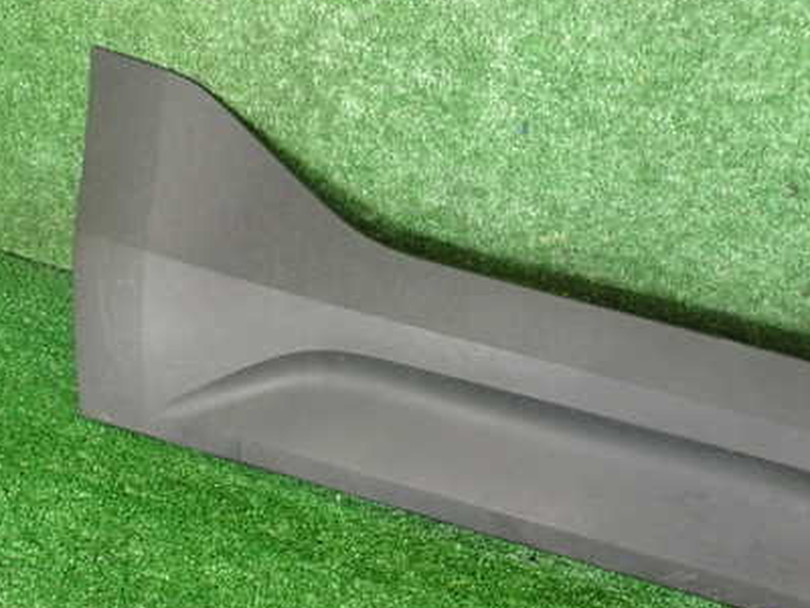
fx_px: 1053
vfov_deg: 32.1
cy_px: 363
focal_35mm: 45
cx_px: 531
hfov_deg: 41.6
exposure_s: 1/30
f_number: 2.3
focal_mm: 5.4
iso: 400
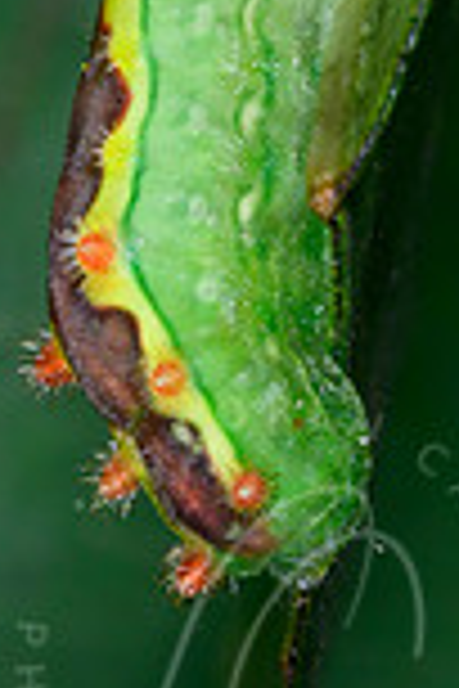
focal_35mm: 655
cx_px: 155
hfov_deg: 2.1
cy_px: 342
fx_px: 12526
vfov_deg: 3.1
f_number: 32
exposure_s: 1/250
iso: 64
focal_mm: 105
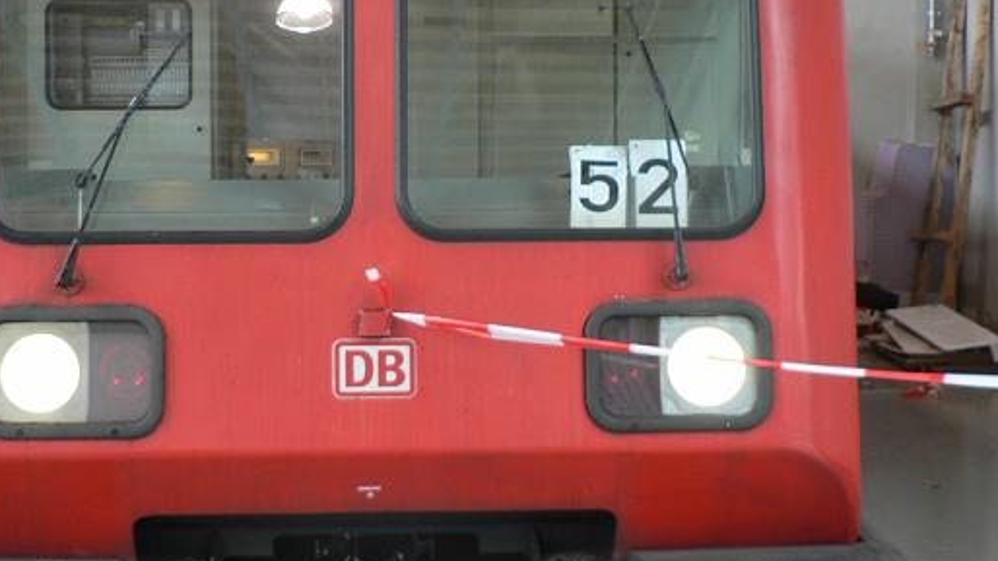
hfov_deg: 34.4
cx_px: 472
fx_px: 1614
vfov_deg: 19.7
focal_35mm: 61
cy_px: 190
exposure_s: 1/15
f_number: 2.8
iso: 80
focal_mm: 6
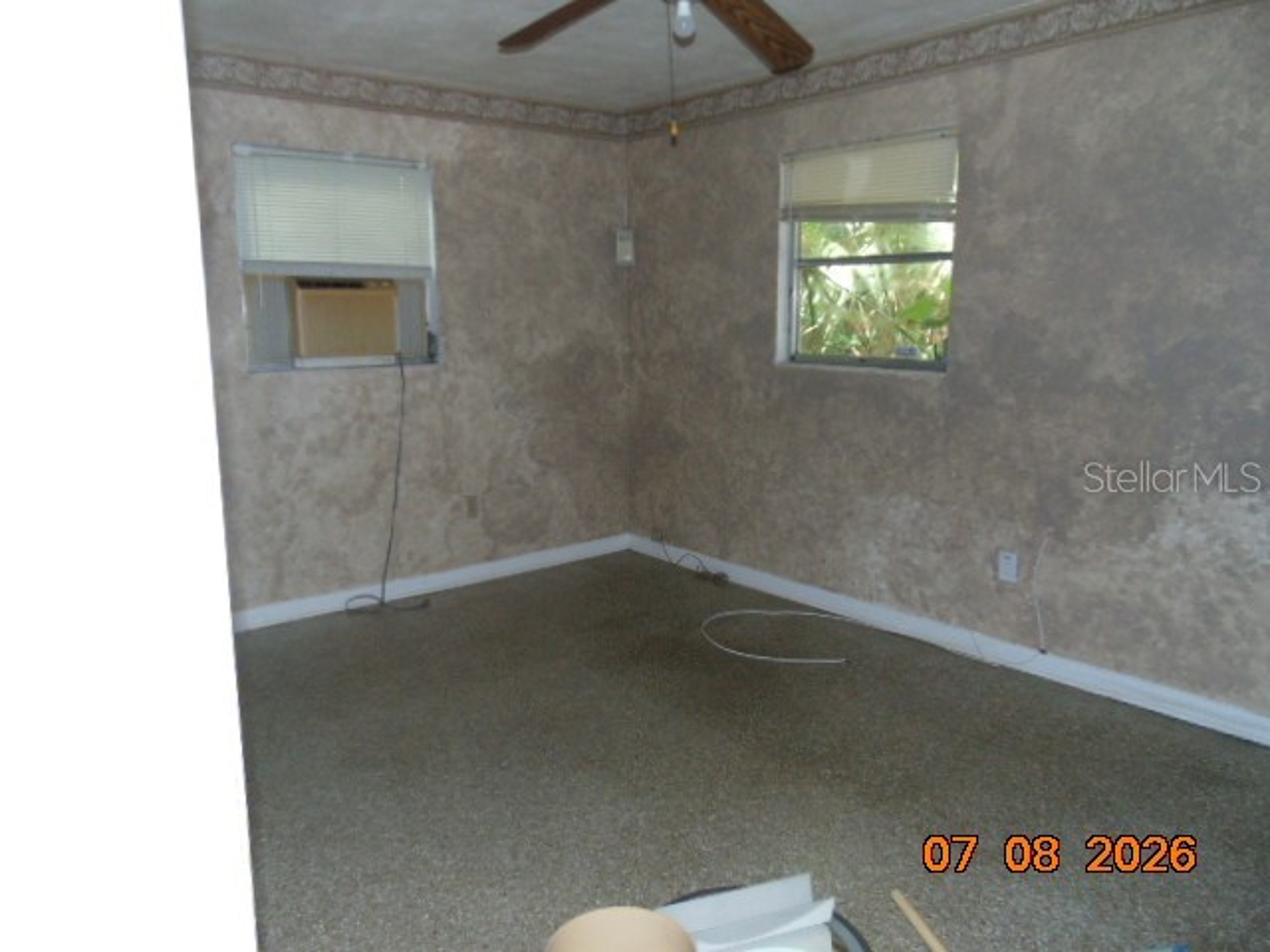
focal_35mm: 25
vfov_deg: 54.9
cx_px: 635
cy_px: 476
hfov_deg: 69.4
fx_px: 917
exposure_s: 1/30
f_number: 3
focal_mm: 4.5
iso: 200
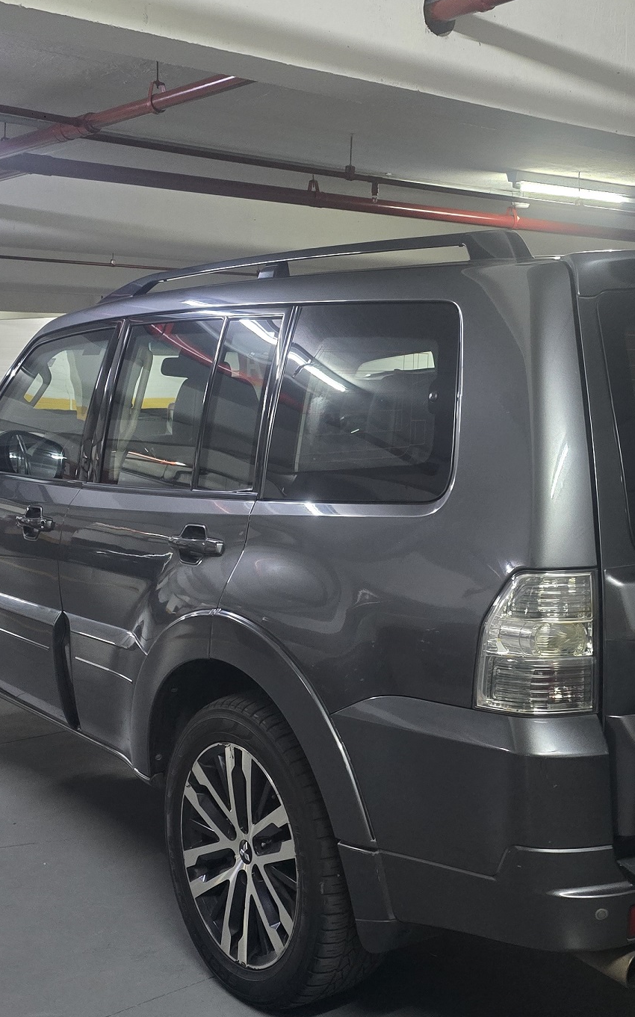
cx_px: 459
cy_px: 544
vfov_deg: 46.2
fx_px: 1191
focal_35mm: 43
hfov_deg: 29.5
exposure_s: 1/40
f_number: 1.7
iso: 1600
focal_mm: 6.3
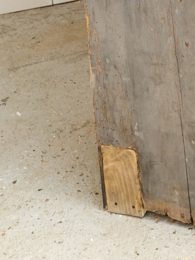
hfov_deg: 19.2
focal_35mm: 73
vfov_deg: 24.1
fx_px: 548
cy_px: -56
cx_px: 226
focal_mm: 5.58
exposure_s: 1/100
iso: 100
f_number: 1.8
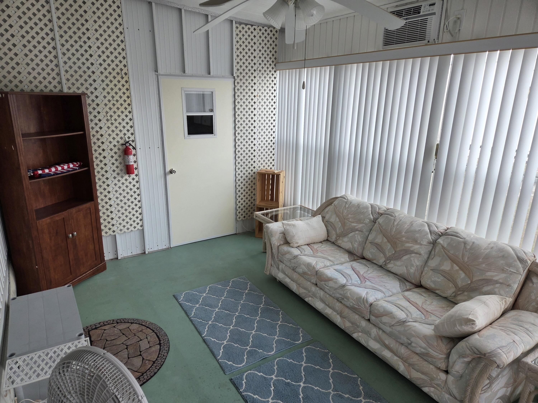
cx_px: 269
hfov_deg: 73.9
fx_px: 357
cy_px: 202
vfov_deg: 58.9
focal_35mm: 23
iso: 100
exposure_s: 1/180
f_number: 1.8
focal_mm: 5.4
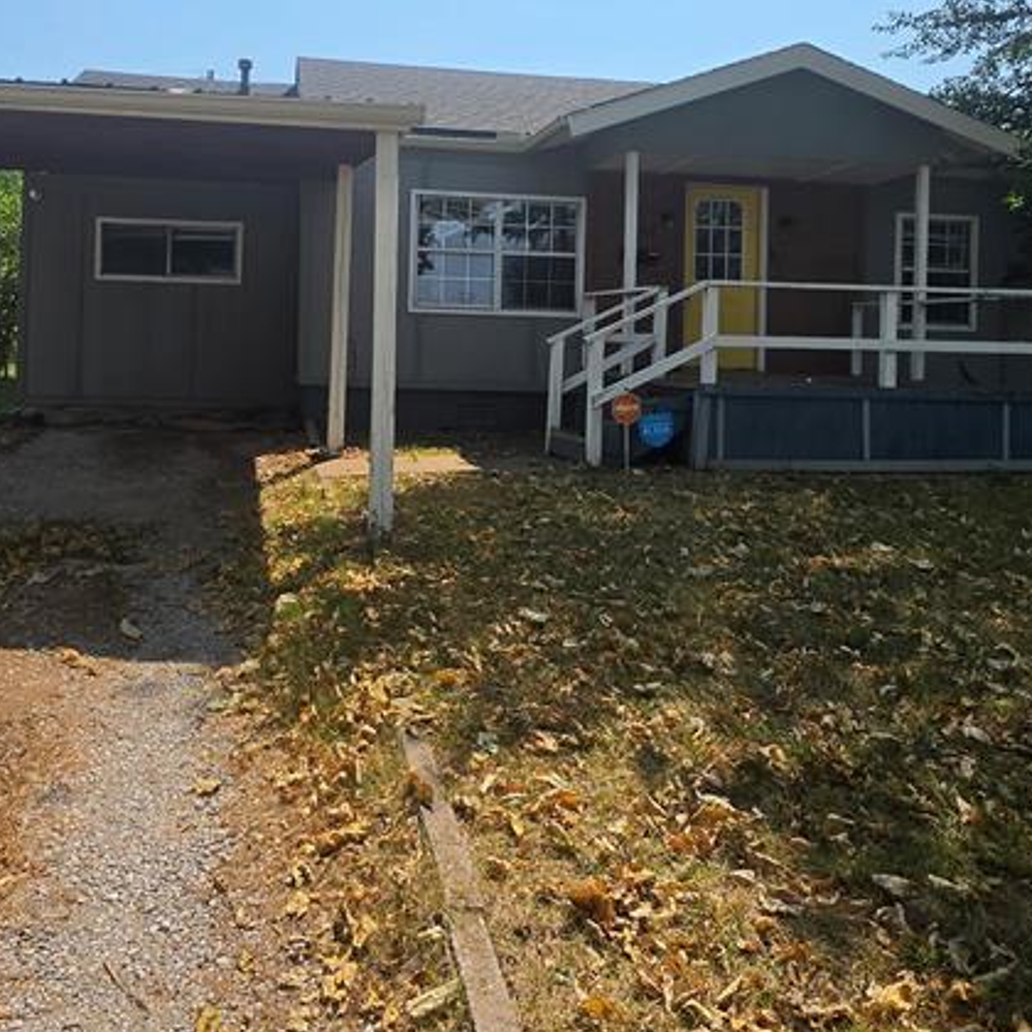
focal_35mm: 28
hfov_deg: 56.9
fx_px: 944
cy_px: 351
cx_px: 418
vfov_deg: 56.2
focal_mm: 2.2
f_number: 1.9
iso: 32
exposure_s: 1/2271
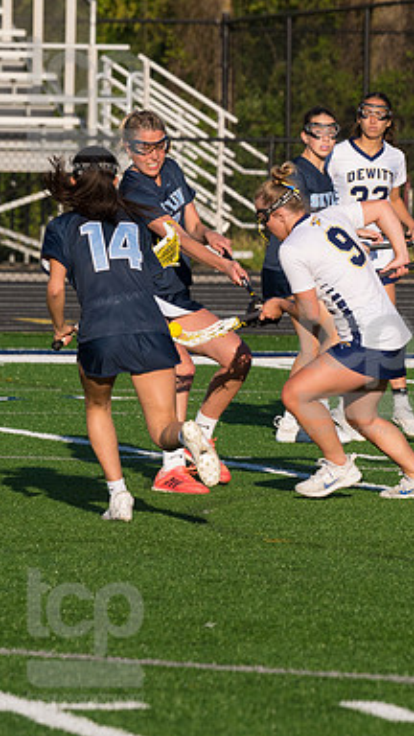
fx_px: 9270
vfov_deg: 4.5
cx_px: 356
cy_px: 368
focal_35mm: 475
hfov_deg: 2.6
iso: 250
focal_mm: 200
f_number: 5.6
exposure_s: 1/1600
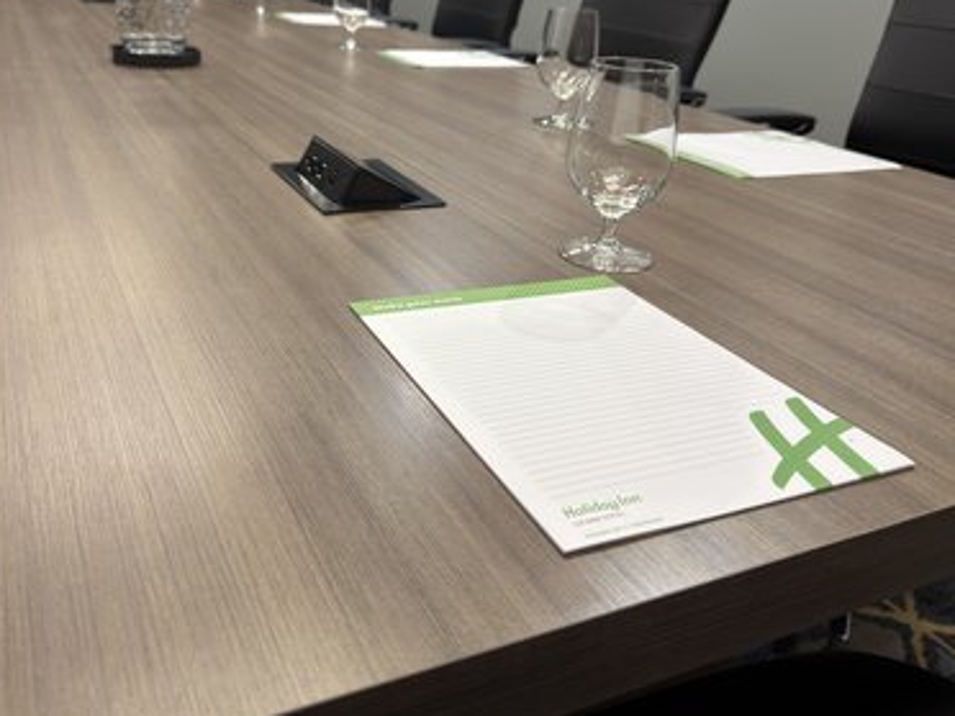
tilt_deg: -20.0
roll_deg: -3.8
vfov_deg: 45.1
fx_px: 855
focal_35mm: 31
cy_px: 267
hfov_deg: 58.2
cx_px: 421
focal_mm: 6.76
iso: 125
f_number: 1.78
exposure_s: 1/60
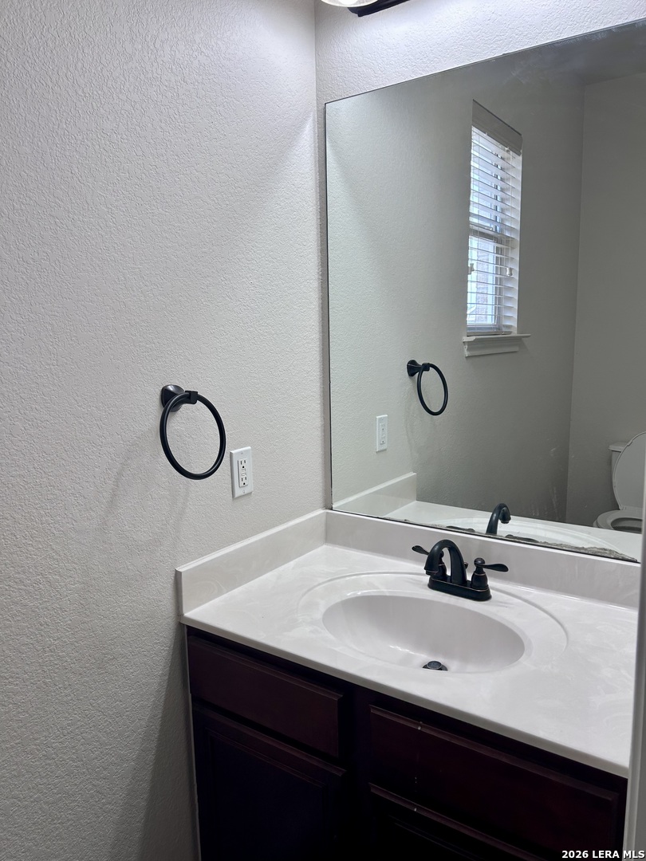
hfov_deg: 53.1
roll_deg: +0.4
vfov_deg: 67.3
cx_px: 323
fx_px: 647
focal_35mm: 26
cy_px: 430
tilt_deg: -9.4
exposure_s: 1/157
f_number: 1.5
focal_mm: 5.7
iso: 40
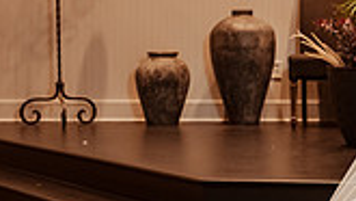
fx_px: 1218
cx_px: 432
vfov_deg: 9.4
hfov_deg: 16.0
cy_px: 72
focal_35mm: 129
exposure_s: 1/640
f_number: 2.8
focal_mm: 35
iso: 1600
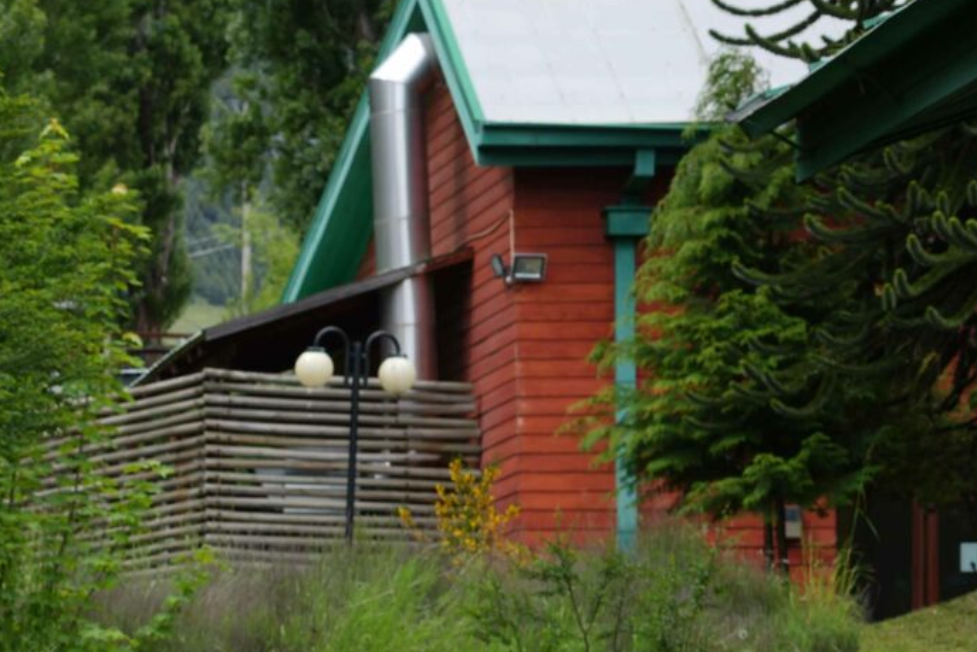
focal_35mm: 186
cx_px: -689
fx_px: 5049
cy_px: 1102
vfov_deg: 7.2
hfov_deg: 10.5
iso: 64
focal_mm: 50
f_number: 6.3
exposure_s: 1/100
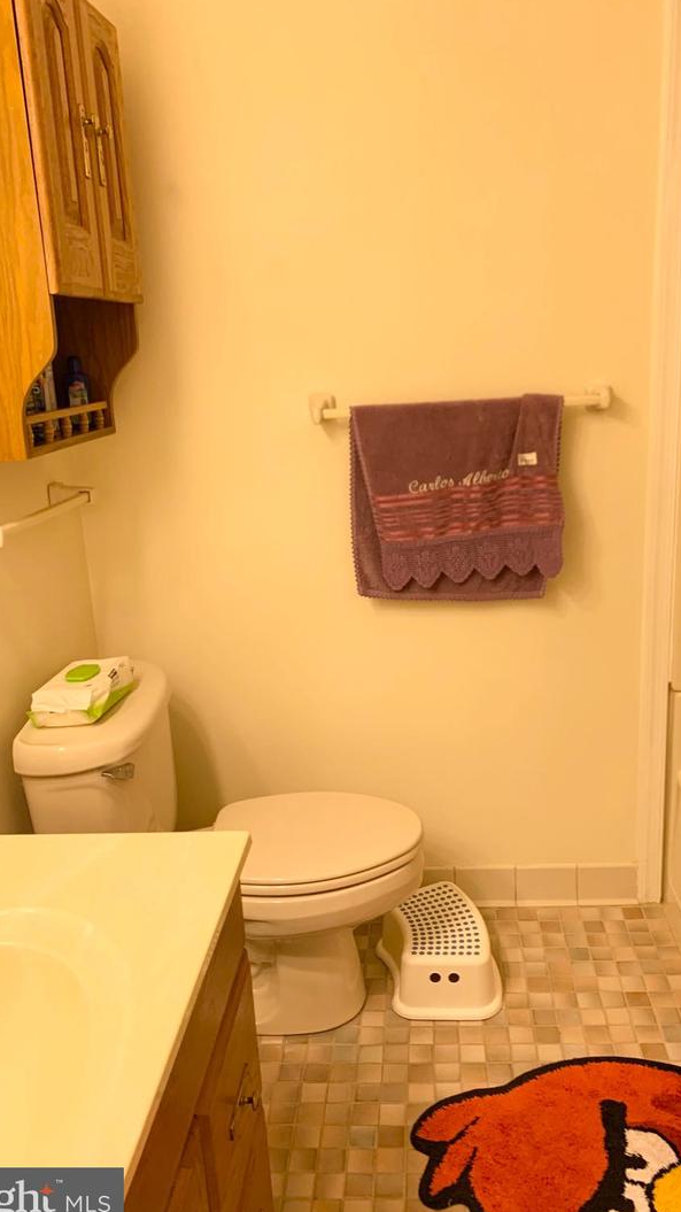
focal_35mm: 29
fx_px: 931
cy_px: 613
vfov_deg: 66.1
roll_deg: +2.8
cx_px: 387
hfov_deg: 40.1
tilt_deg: -15.6
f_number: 1.8
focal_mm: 4.25
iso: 125
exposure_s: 1/60
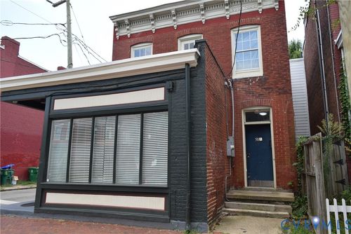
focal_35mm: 27
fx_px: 263
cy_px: 117
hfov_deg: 67.4
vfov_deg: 48.0
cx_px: 176
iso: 100
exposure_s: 1/160
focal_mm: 18
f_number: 6.3
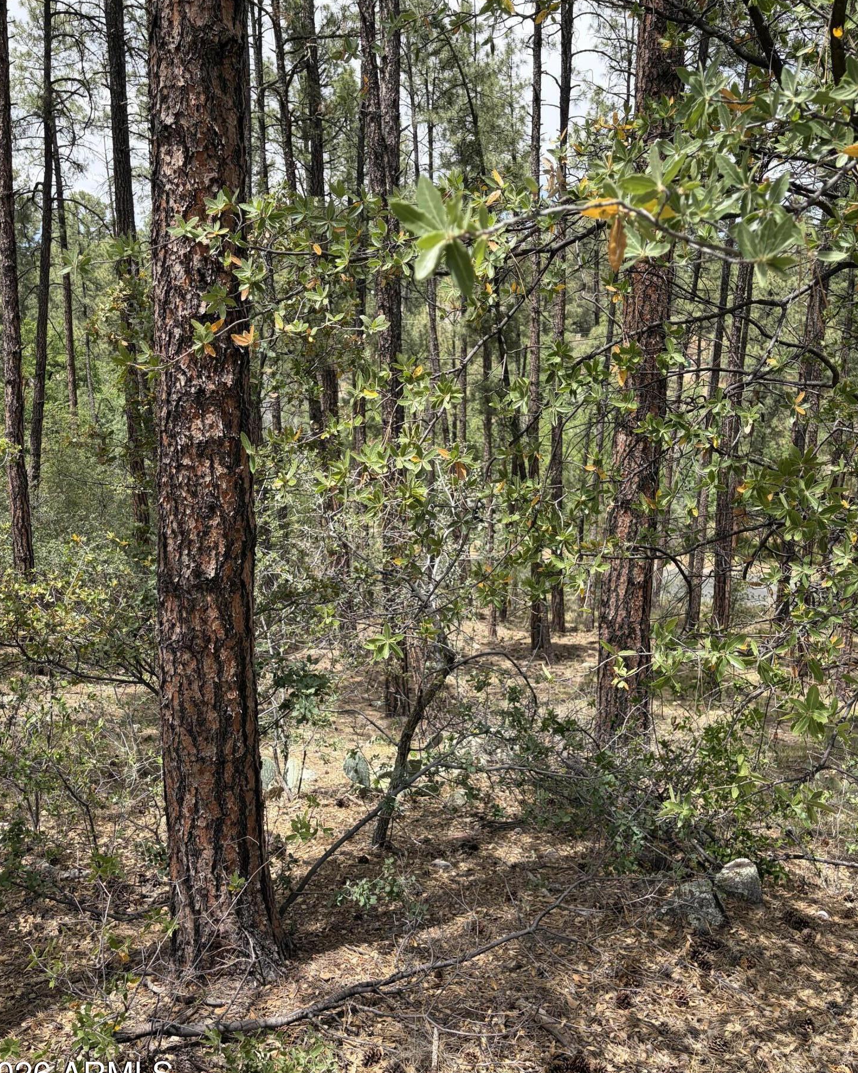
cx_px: 418
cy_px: 537
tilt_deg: -12.7
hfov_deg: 51.5
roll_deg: +1.2
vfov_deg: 62.2
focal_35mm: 28
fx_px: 889
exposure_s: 1/1587
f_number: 1.6
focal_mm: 5.96
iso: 50
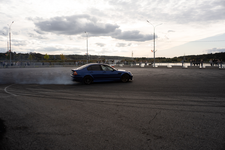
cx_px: 112
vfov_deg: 37.9
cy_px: 75
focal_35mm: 35
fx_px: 219
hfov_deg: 54.4
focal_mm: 35
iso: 100
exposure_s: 1/3200
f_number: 2.2
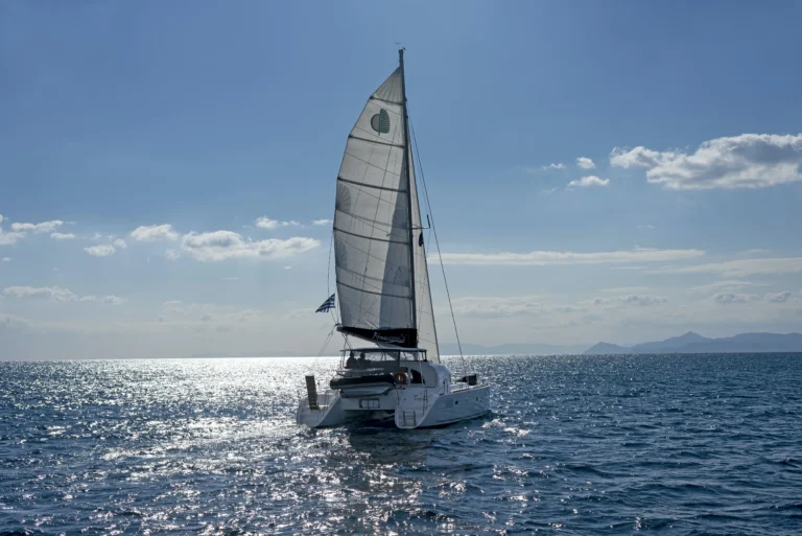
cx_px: 401
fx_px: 1114
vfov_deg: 27.0
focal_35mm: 50
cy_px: 268
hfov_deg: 39.6
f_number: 7.1
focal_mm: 50
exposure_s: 1/2000
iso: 100
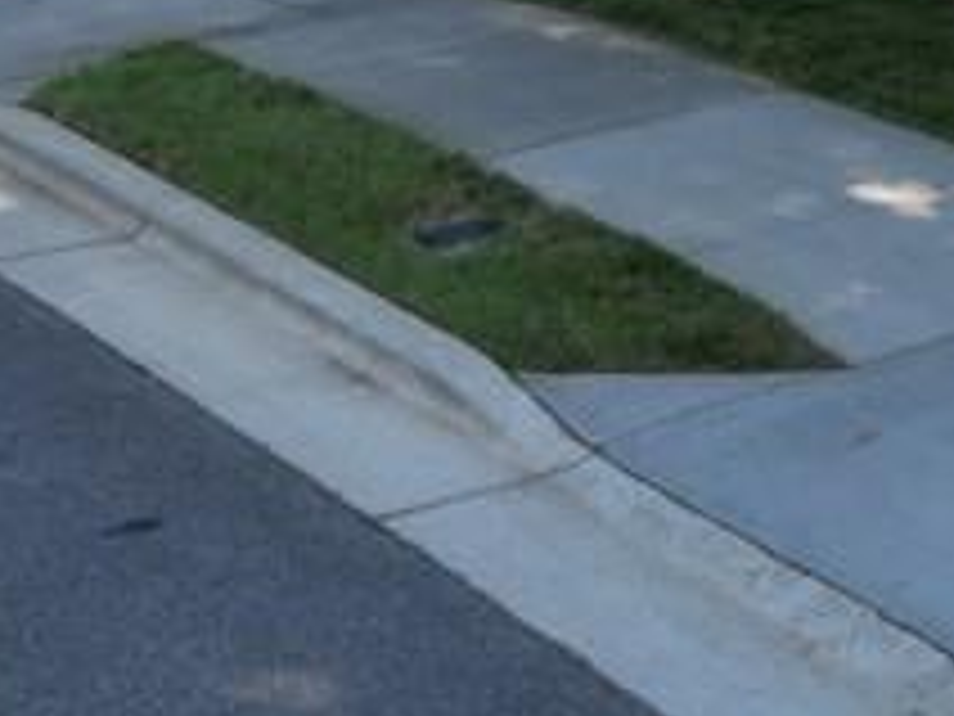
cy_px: -572
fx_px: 3197
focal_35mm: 116
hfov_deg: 15.7
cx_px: 1386
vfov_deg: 11.8
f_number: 1.7
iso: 100
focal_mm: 6.72
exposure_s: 1/500
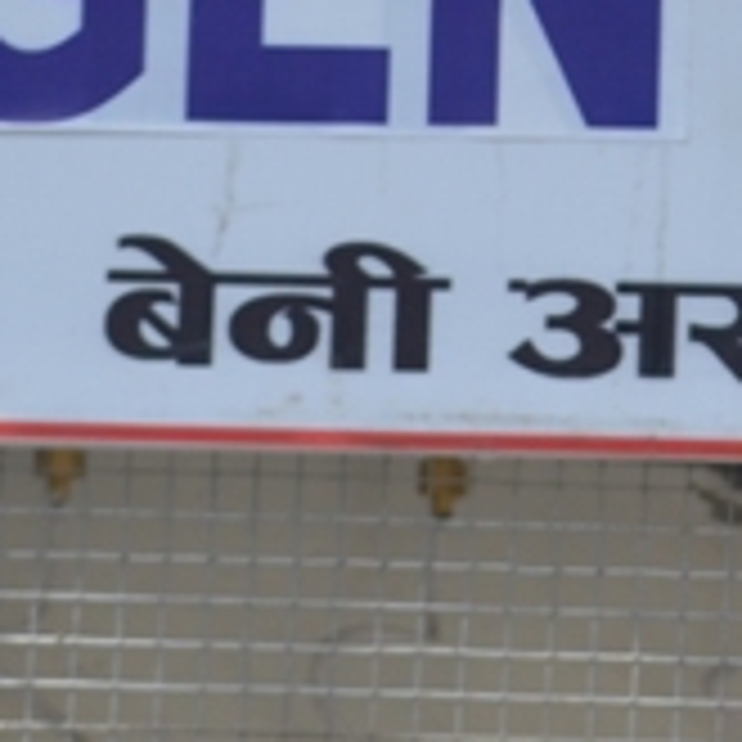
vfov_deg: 5.5
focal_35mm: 317
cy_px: 349
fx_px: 7688
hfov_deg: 5.5
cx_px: 805
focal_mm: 40
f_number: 6.3
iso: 100
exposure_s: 1/160
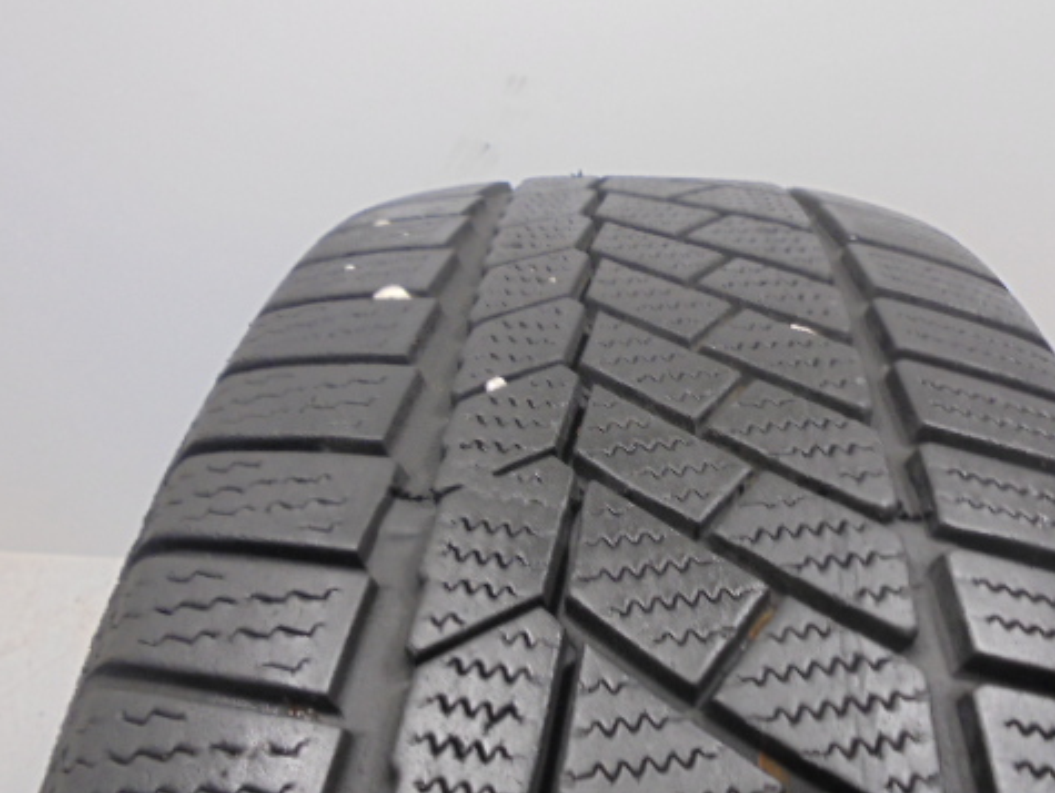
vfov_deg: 40.7
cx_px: 617
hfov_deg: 52.3
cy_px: 440
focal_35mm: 35
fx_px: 1068
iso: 250
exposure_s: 1/30
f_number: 3.5
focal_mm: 4.6
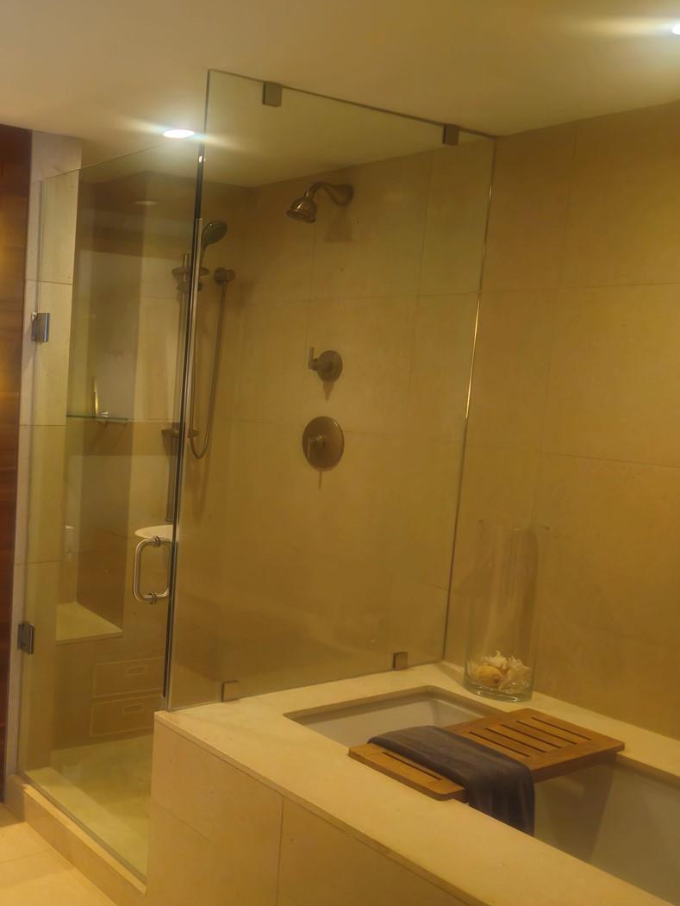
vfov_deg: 52.6
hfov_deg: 37.2
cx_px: 28
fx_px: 916
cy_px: 479
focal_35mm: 35
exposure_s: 1/60
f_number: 1.8
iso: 125
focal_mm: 5.4
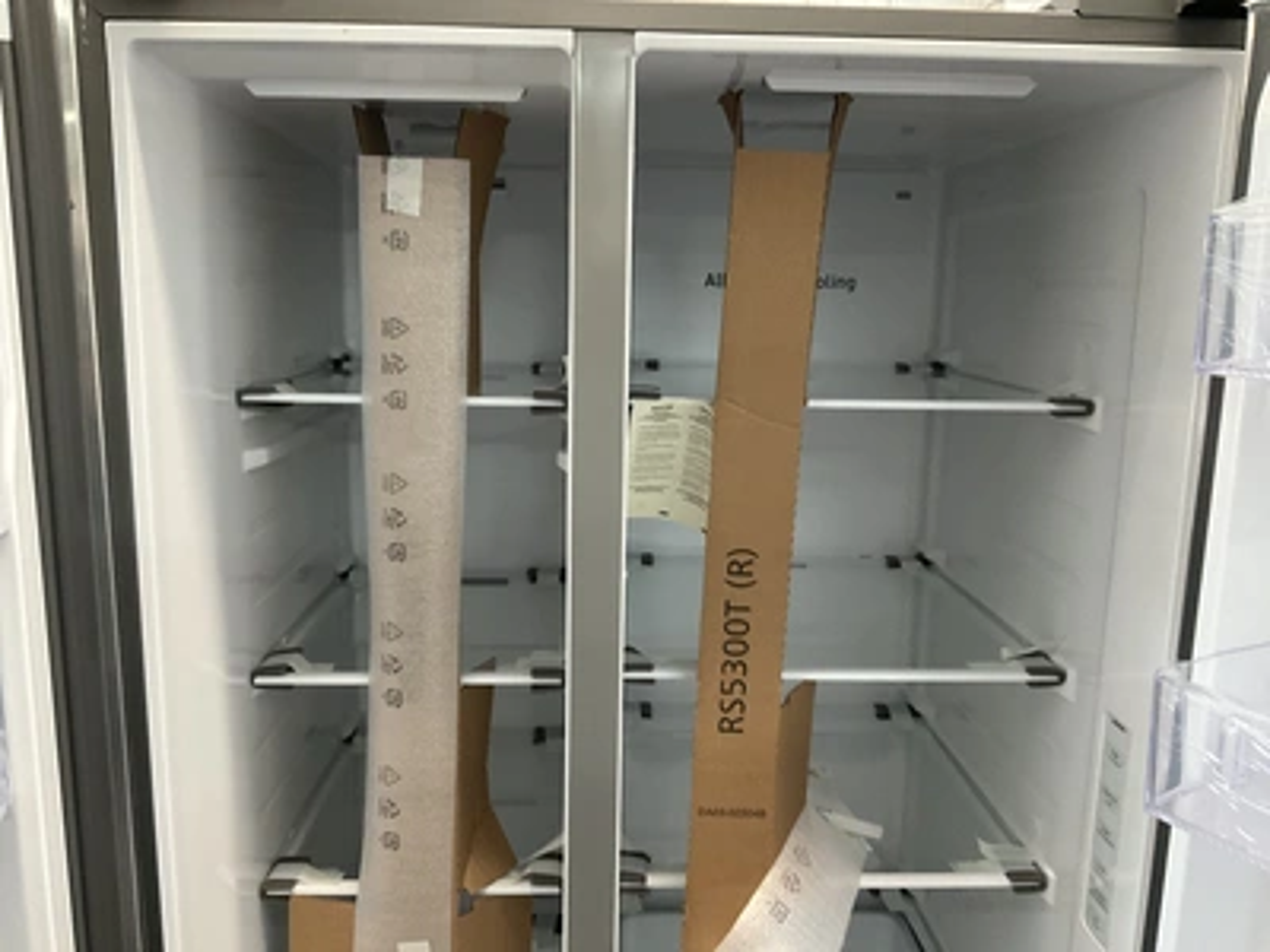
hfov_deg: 61.7
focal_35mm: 29
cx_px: 635
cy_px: 476
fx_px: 1064
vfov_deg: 48.2
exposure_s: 1/60
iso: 200
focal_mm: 3
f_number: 1.8
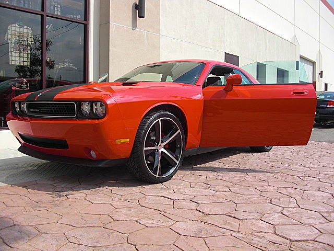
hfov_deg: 51.4
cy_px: 126
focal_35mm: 36
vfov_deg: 39.7
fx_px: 347
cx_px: 167
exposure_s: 1/160
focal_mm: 6.3
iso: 50
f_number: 7.9
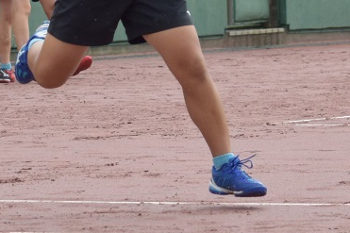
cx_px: 258
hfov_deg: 7.1
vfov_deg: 4.7
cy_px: -70
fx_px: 2828
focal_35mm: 291
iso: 640
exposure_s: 1/1600
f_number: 4.5
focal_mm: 72
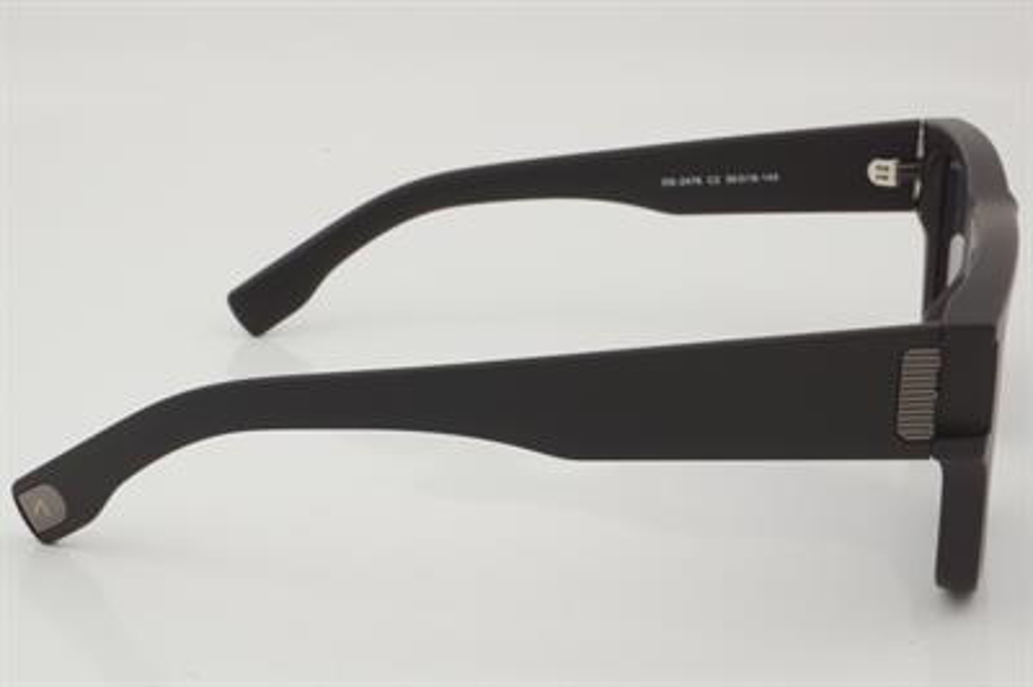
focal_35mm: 75
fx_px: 2150
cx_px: 516
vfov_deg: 18.2
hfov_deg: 27.0
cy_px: 344
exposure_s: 1/3
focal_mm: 50
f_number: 32
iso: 100
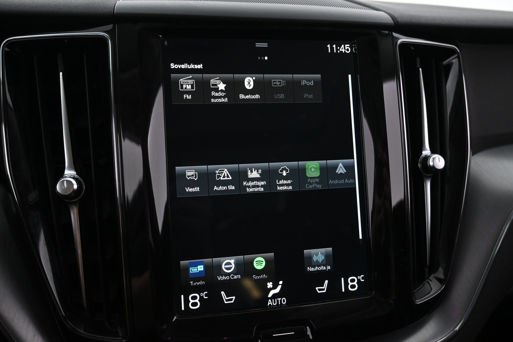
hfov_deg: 58.3
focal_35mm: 32
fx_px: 460
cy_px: 171
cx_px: 256
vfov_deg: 40.8
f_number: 4
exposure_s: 1/30
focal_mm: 21.5
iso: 2000
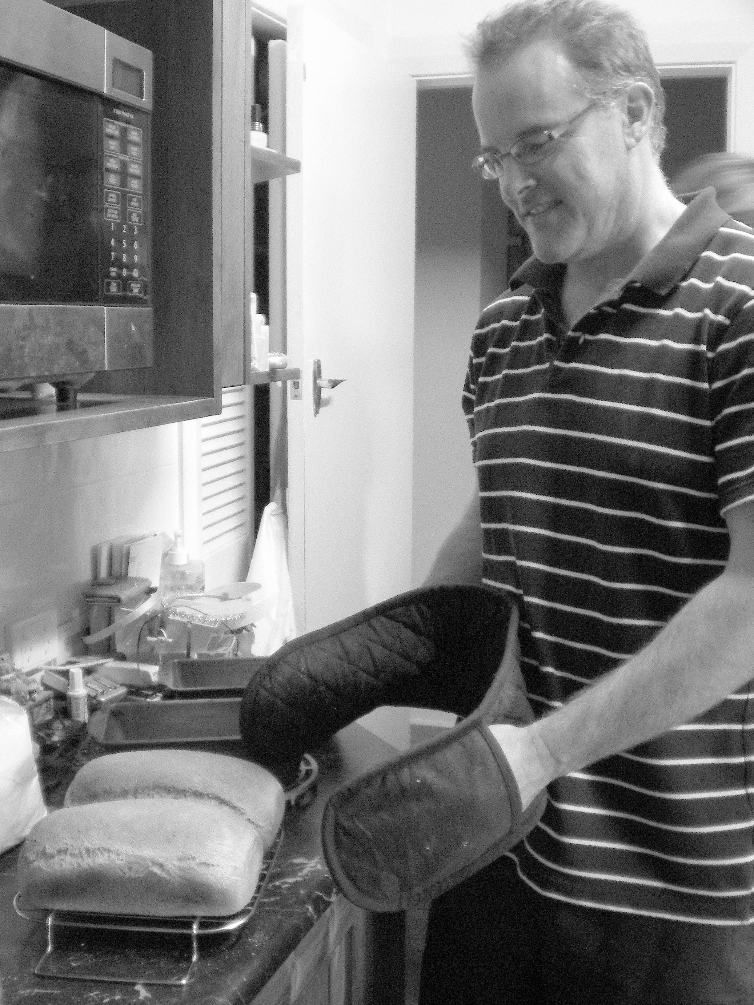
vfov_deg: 49.0
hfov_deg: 37.7
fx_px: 1104
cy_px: 502
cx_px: 377
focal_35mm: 38
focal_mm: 6.3
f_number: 3.1
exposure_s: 1/13
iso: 400
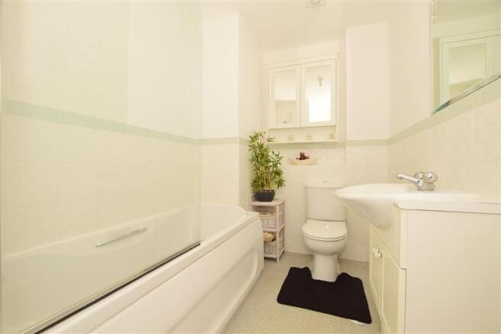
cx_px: 250
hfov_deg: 100.4
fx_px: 209
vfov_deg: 77.3
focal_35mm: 15
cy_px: 167
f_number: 7.1
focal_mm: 10
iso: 400
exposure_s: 1/60
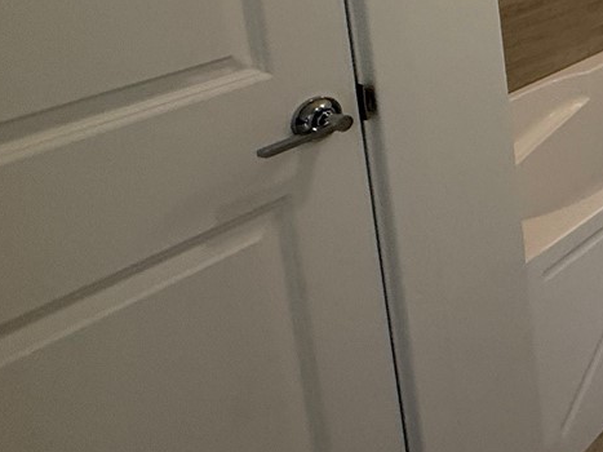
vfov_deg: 26.5
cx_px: 974
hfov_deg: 25.4
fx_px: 836
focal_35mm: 48
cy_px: -105
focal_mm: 2.22
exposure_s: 1/120
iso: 125
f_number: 2.2
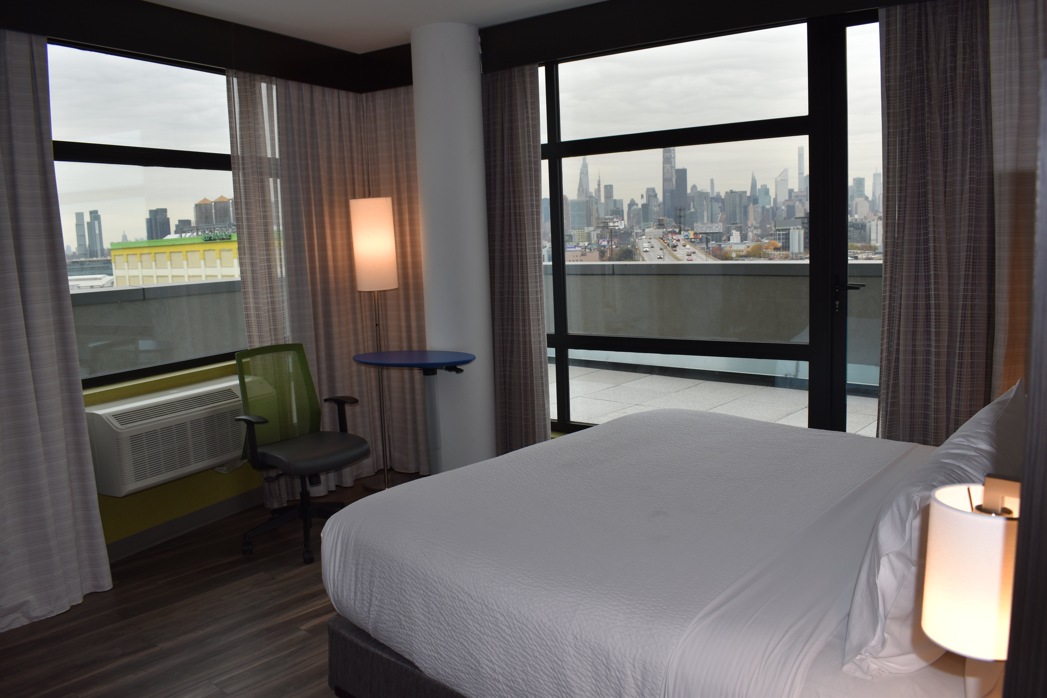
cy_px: 349
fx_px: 785
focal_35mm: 27
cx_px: 524
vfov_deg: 47.9
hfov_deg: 67.4
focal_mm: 18
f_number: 5.6
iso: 140
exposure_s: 1/125
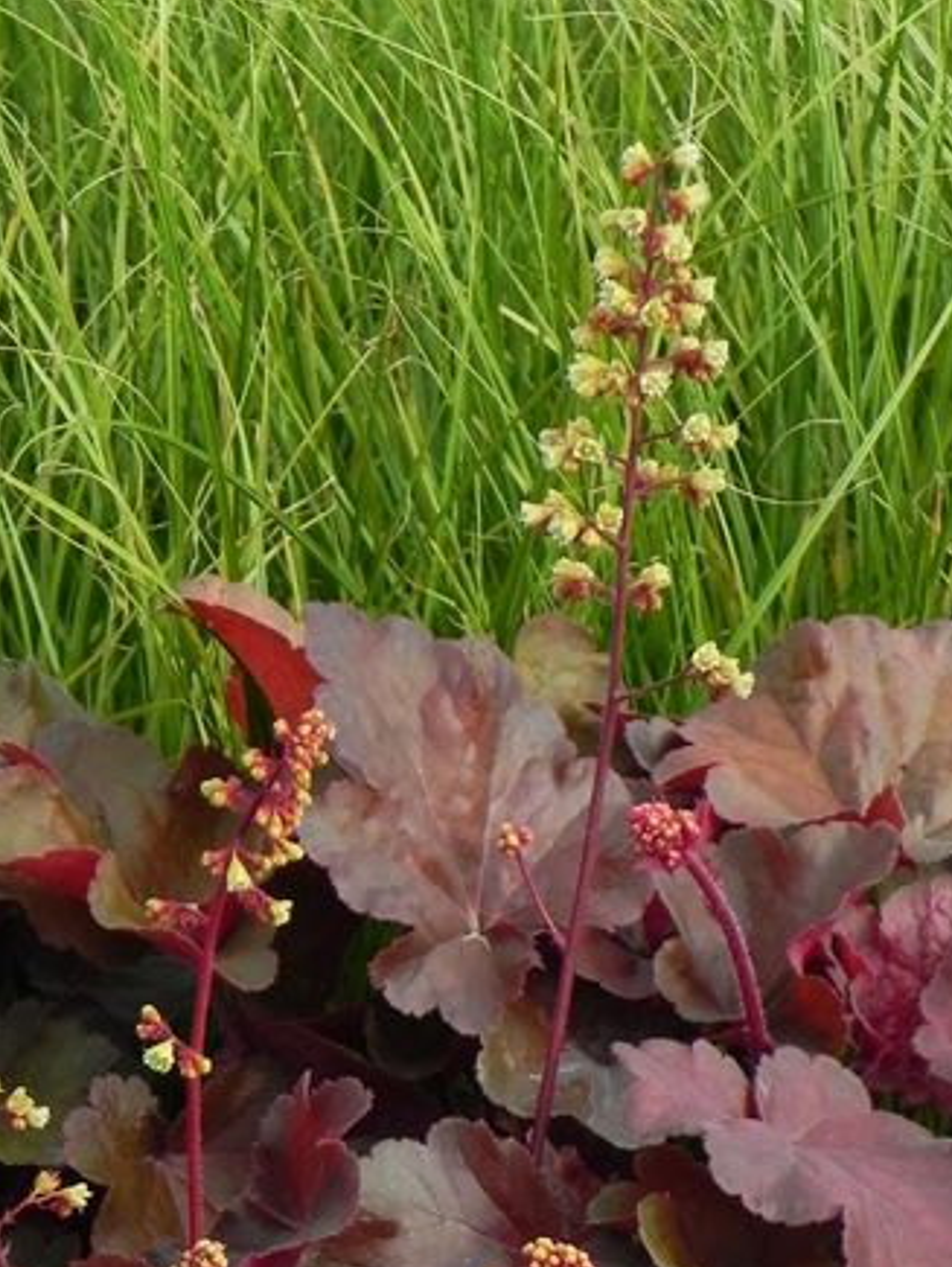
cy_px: 1095
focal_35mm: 215
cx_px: 262
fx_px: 7872
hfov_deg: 6.9
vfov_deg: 9.2
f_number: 4.5
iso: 160
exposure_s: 1/200
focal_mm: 20.8
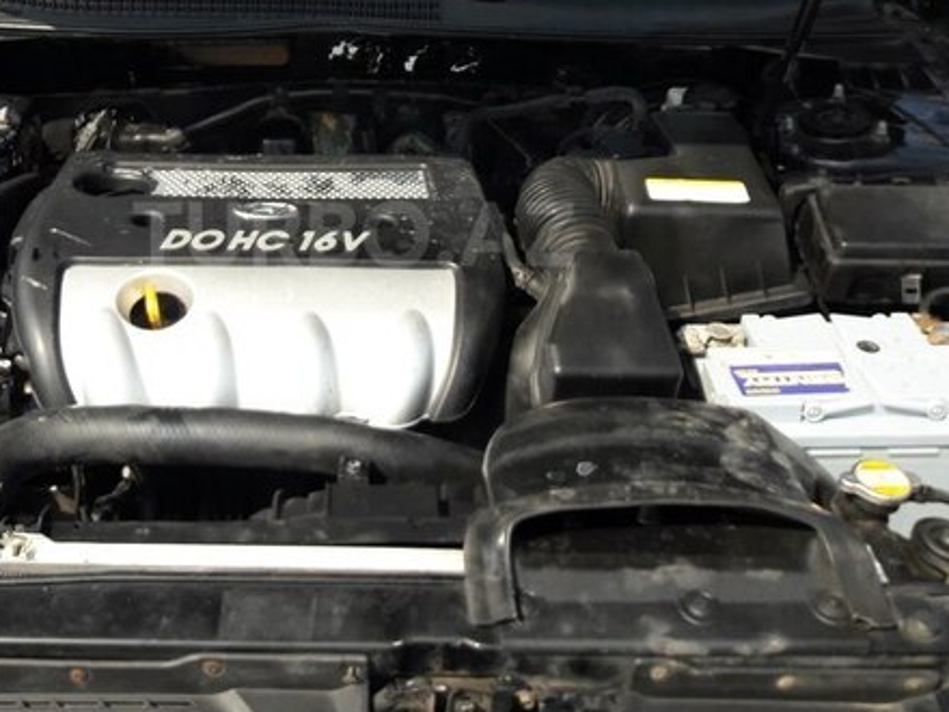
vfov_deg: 34.0
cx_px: 354
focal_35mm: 42
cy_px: 234
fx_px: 1151
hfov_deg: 44.4
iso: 40
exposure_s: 1/658
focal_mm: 3.7
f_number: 1.9
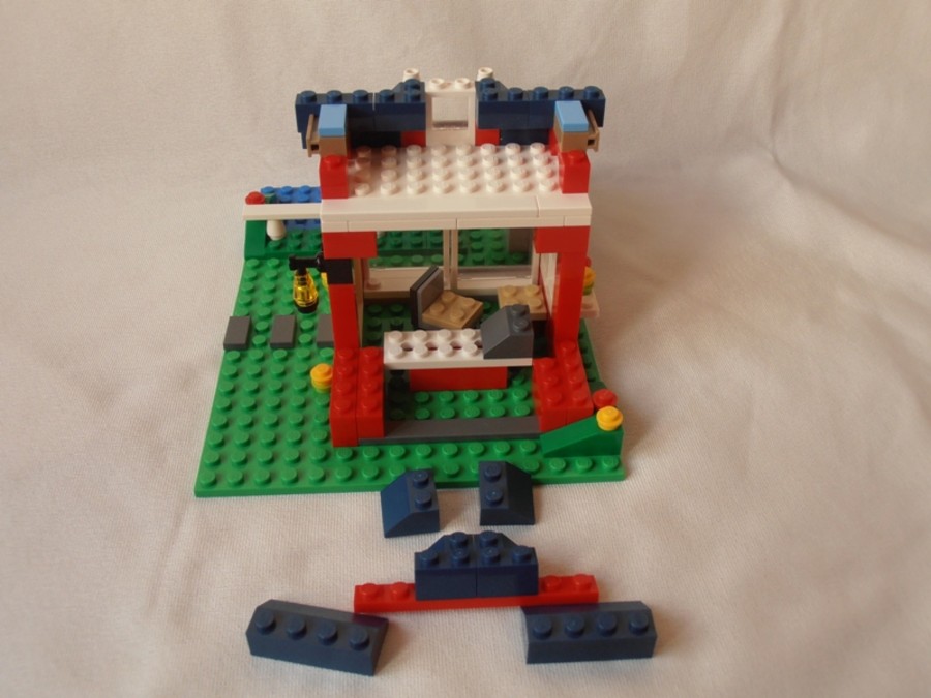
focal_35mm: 37
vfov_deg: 38.7
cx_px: 466
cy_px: 349
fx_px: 995
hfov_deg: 50.1
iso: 100
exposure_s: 1/40
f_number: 3.9
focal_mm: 6.61
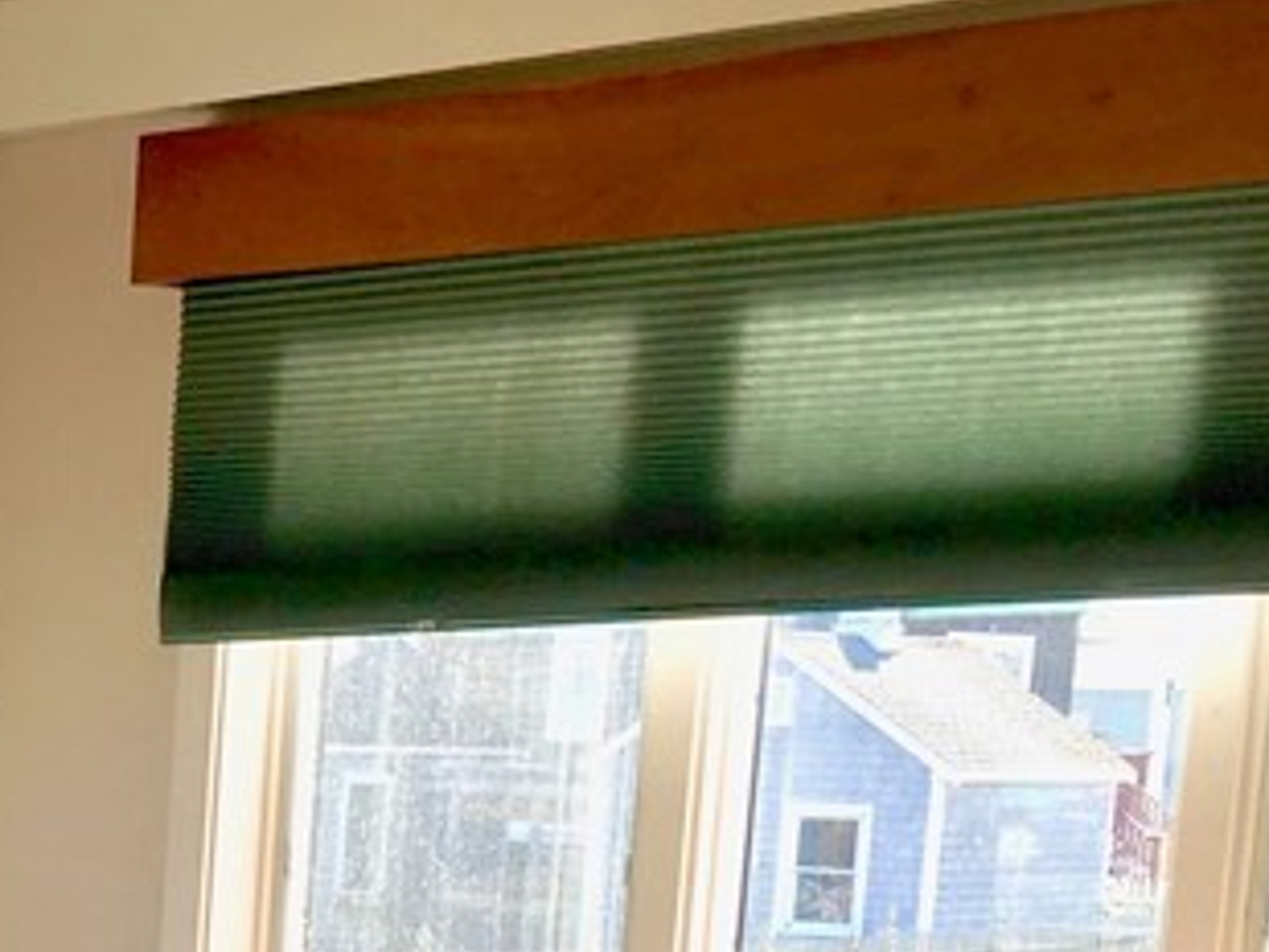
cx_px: -620
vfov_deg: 14.7
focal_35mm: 96
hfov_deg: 18.2
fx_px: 3521
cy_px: 1280
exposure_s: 1/187
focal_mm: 4.15
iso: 25
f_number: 2.2
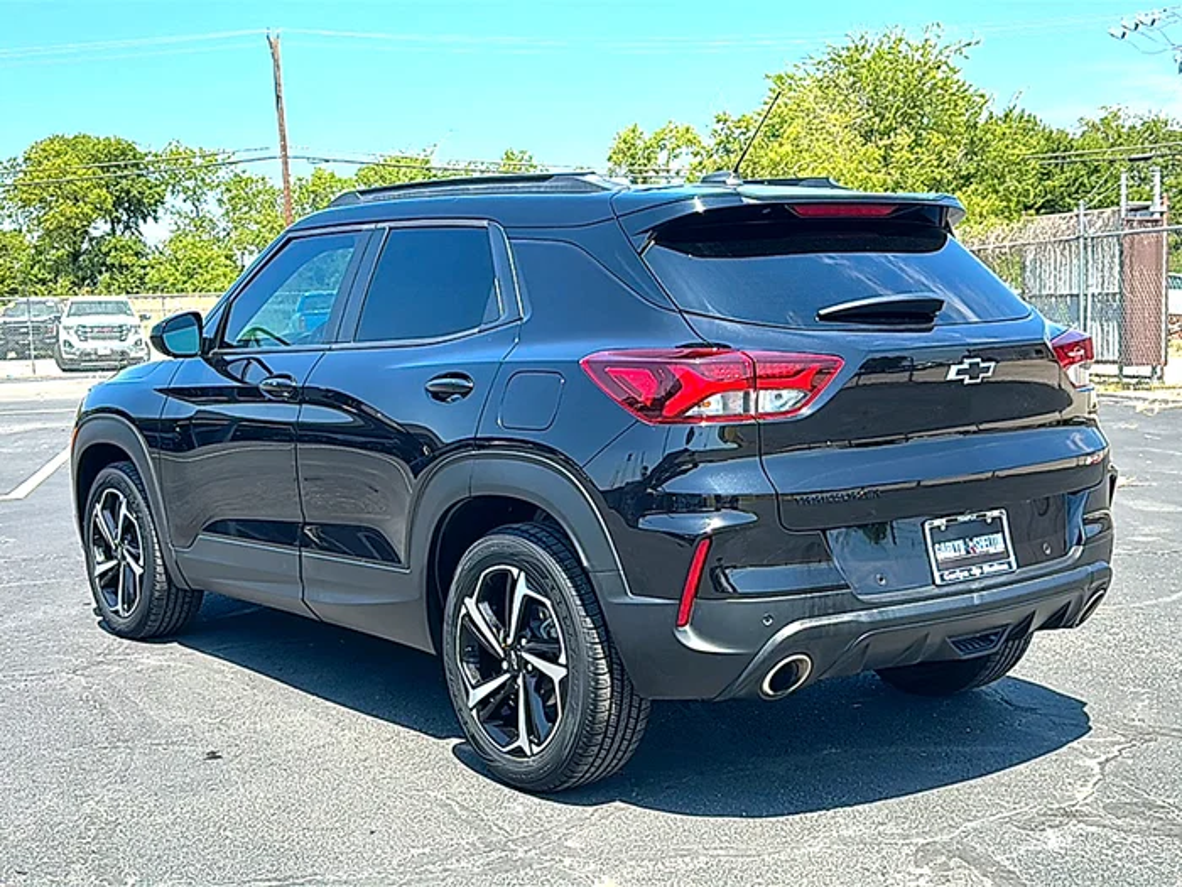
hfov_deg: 47.9
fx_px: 1332
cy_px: 444
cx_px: 591
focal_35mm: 39
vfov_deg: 36.8
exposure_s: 1/1698
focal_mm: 6.86
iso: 80
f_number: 1.78
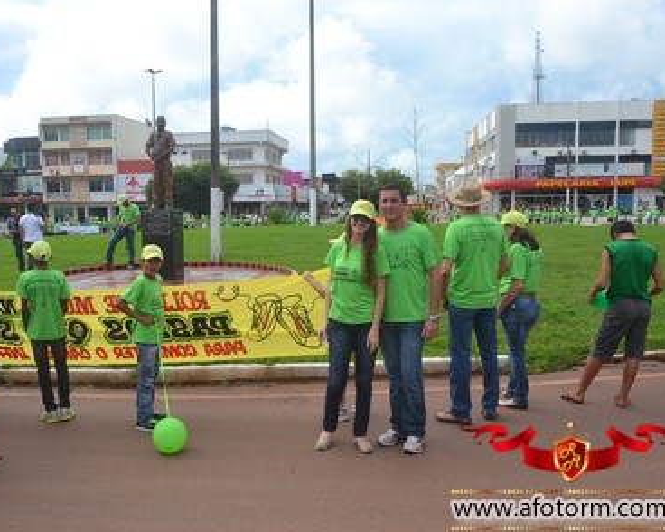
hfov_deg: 57.1
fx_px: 610
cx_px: 300
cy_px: 268
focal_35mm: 31
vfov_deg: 47.1
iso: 100
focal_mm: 18
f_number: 8
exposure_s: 1/250
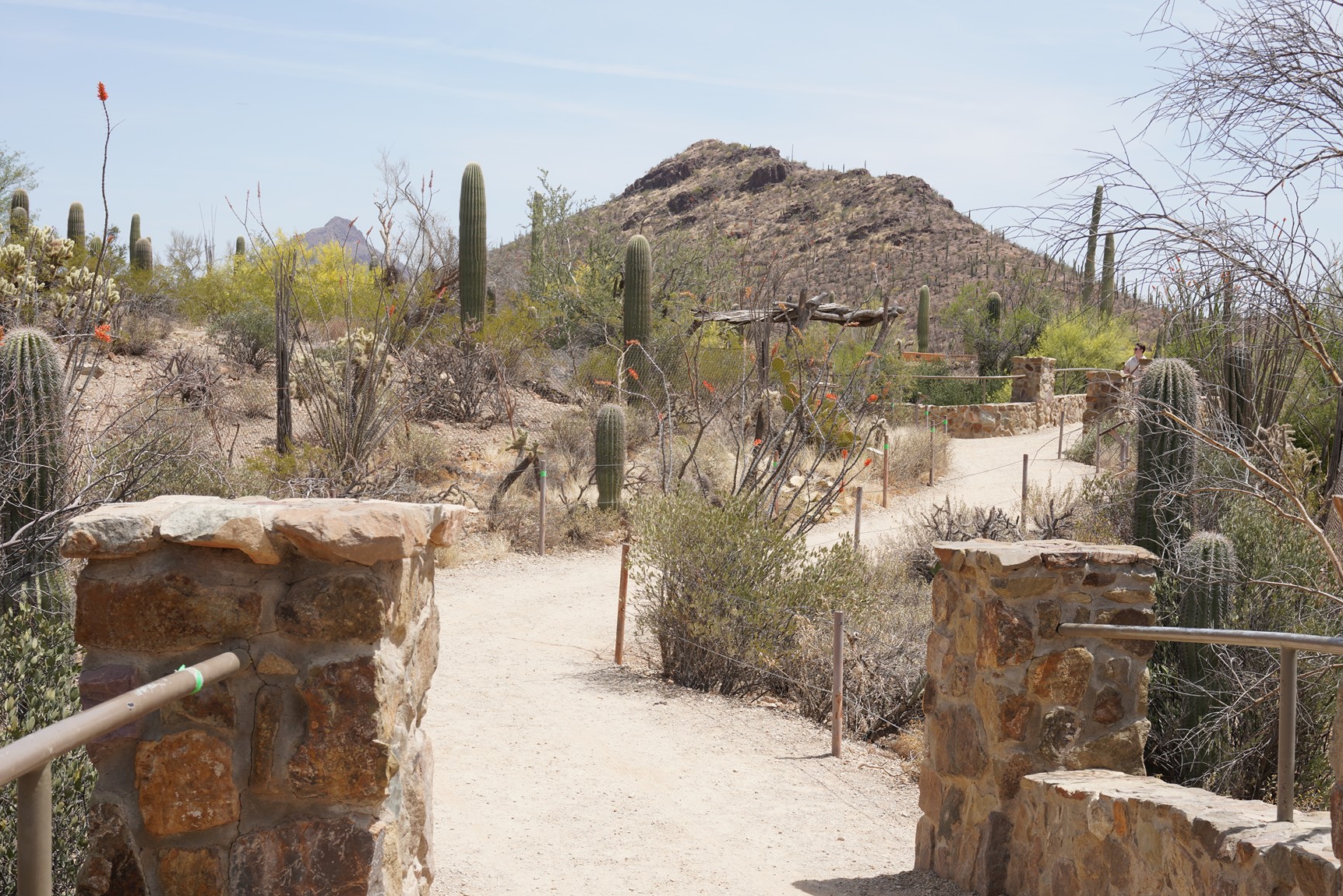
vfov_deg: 23.4
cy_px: 509
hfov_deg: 34.5
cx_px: 690
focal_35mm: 58
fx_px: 2164
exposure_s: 1/100
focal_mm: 50
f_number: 13
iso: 100
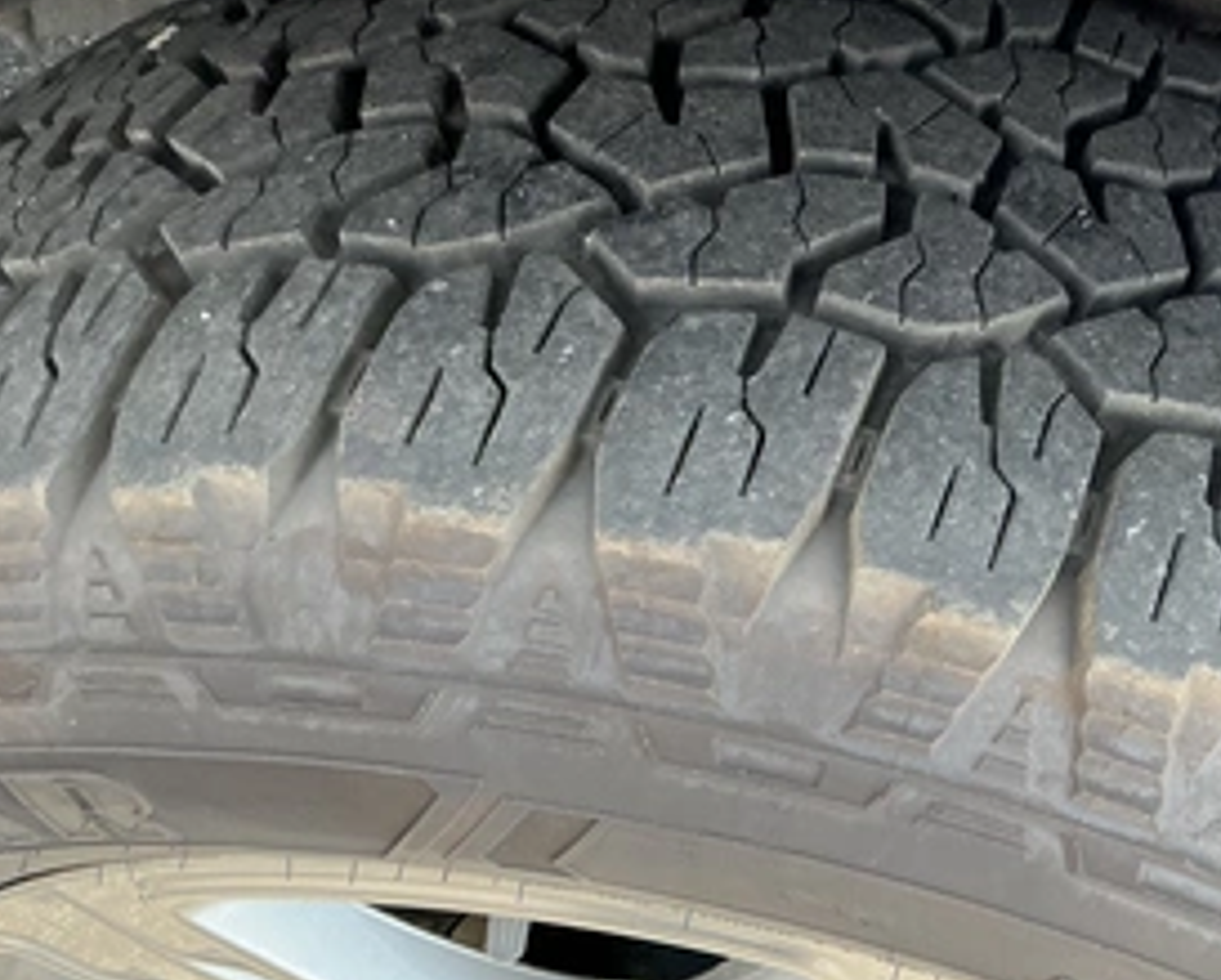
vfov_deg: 37.4
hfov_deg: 44.6
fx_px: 1447
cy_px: 537
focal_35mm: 40
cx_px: 881
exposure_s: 1/172
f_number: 1.8
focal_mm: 3
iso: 32
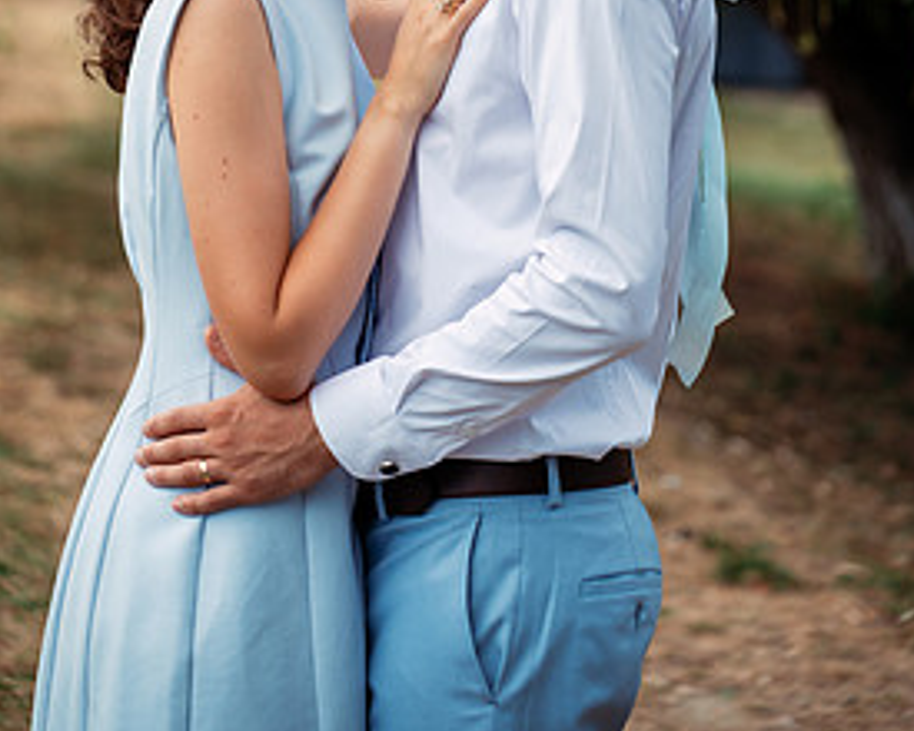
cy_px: -7
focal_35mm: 115
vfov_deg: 13.2
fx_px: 3111
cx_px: 440
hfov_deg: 16.7
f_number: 2.8
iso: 250
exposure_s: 1/800
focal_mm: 75
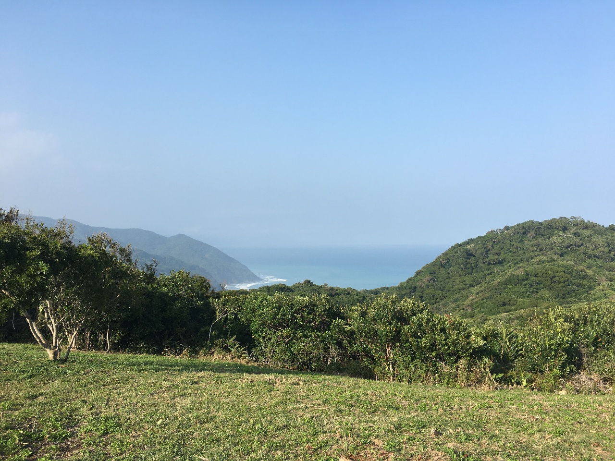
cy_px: 230
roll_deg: +0.0
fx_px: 515
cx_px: 308
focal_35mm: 29
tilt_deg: +2.5
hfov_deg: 61.7
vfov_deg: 48.2
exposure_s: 1/1099
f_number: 2.2
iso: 25
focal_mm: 4.15
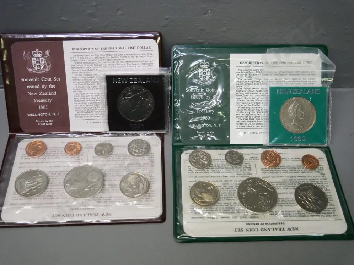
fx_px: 378
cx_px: 173
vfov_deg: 38.7
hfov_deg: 50.1
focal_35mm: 37
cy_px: 132
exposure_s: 1/500
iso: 3200
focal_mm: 18
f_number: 4
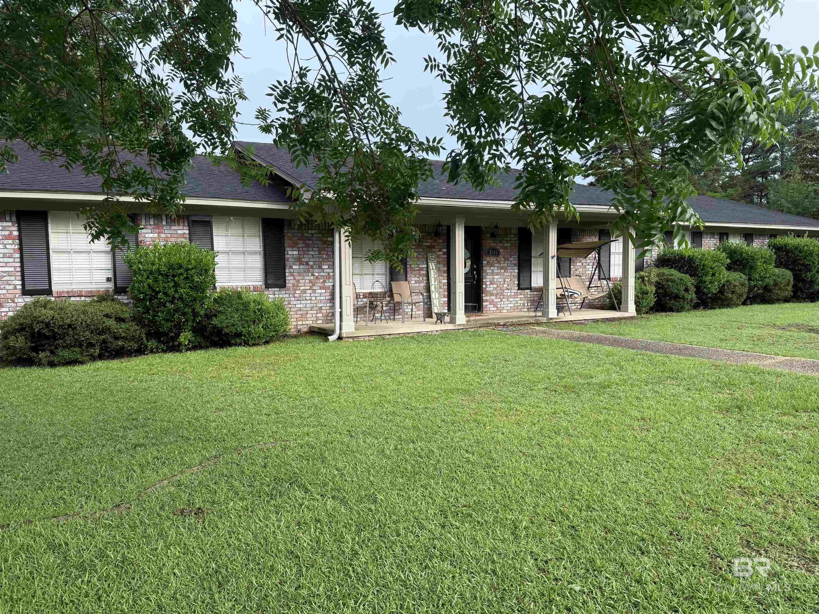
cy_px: 307
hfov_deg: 71.6
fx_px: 568
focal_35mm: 24
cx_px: 410
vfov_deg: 56.8
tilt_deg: -3.7
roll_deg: +0.4
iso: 80
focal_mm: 6.76
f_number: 1.78
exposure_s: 1/1075
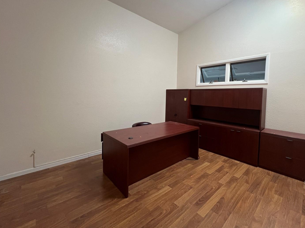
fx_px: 132
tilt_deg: -2.9
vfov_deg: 81.5
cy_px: 102
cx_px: 163
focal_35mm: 15
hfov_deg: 98.0
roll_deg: -1.2
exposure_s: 1/60
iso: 200
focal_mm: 1.57
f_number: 1.8
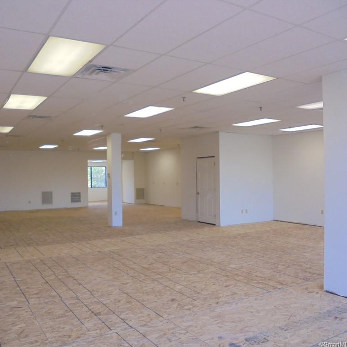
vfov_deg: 52.5
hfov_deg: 52.4
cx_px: 149
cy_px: 173
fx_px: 352
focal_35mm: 31
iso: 100
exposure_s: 1/50
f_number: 3.5
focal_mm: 4.6
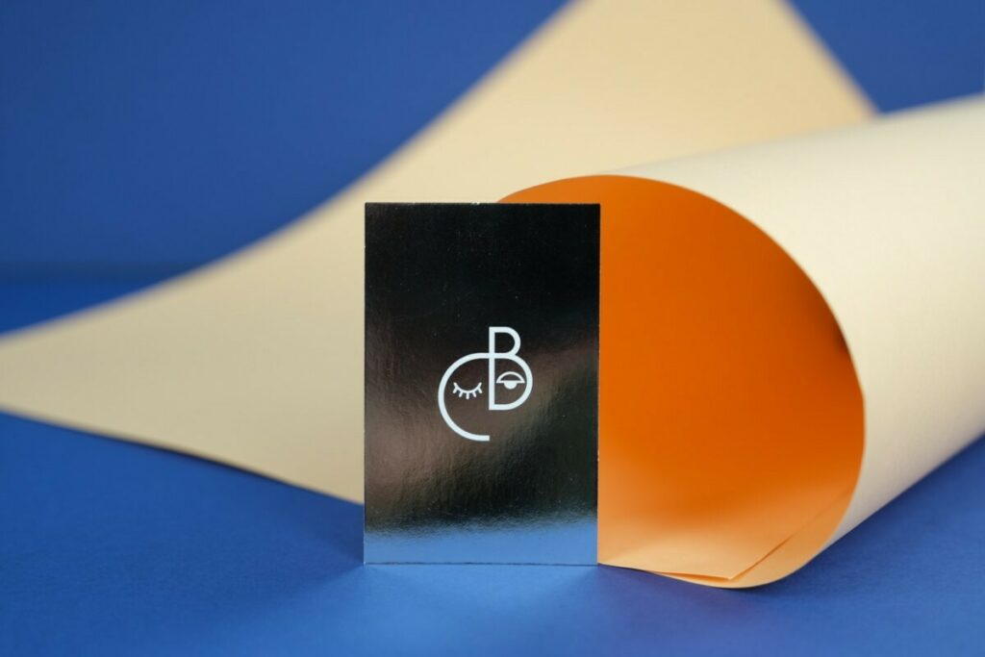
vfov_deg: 27.0
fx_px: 1368
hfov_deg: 39.6
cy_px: 328
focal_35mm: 50
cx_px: 492
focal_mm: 33.2
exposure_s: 1/56
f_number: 2.8
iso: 160
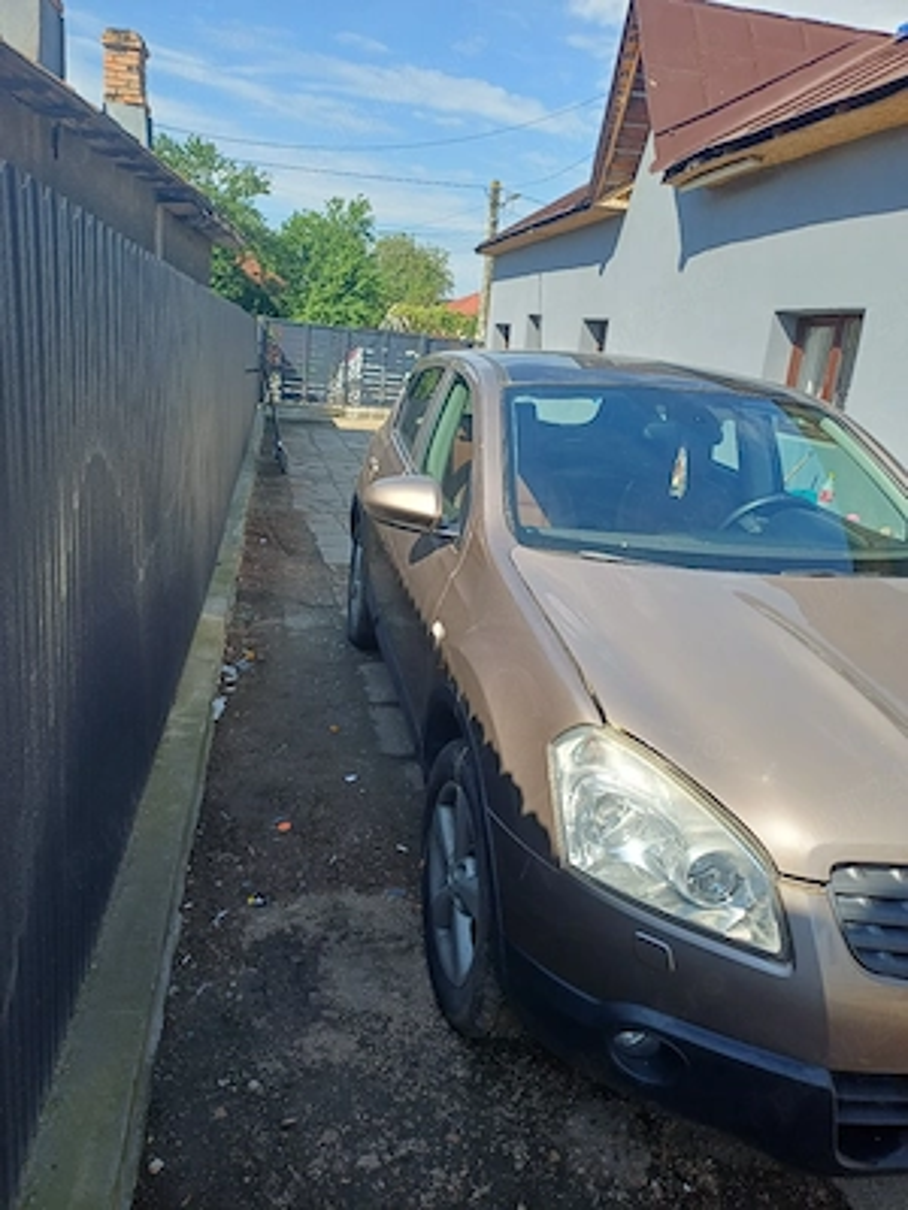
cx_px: 454
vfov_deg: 69.4
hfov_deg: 54.9
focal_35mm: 25
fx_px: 874
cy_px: 605
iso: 50
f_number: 1.8
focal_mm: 4.65
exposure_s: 1/588
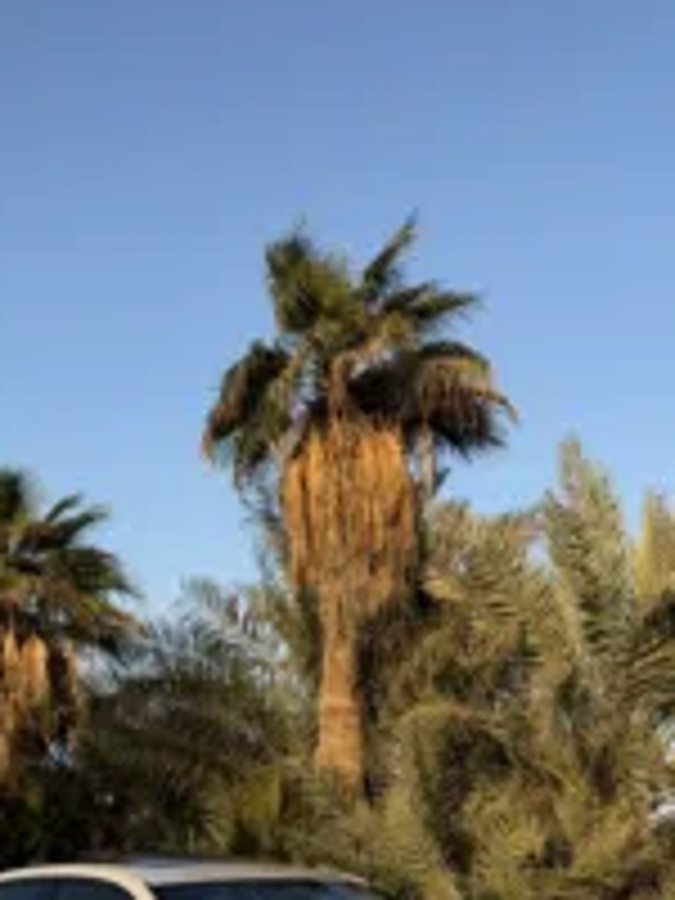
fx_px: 1248
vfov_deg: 38.1
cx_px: 356
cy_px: 729
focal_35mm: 48
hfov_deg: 30.3
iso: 80
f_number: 1.78
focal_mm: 6.76
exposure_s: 1/1949
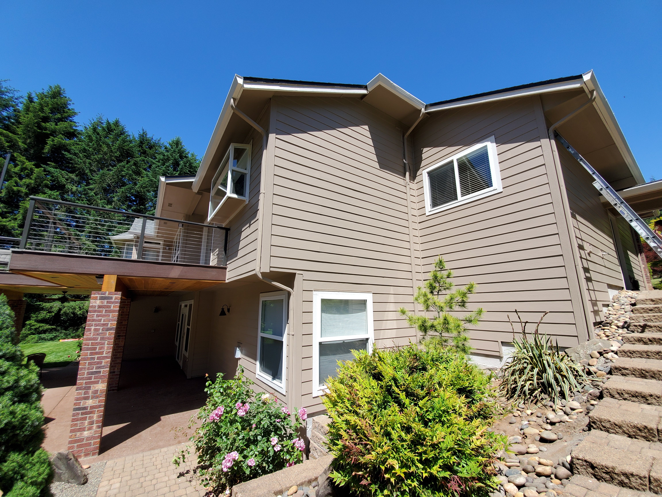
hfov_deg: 106.2
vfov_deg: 89.9
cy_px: 248
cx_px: 331
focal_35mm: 13
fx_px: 249
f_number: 2.2
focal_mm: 1.8
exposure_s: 1/746
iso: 50
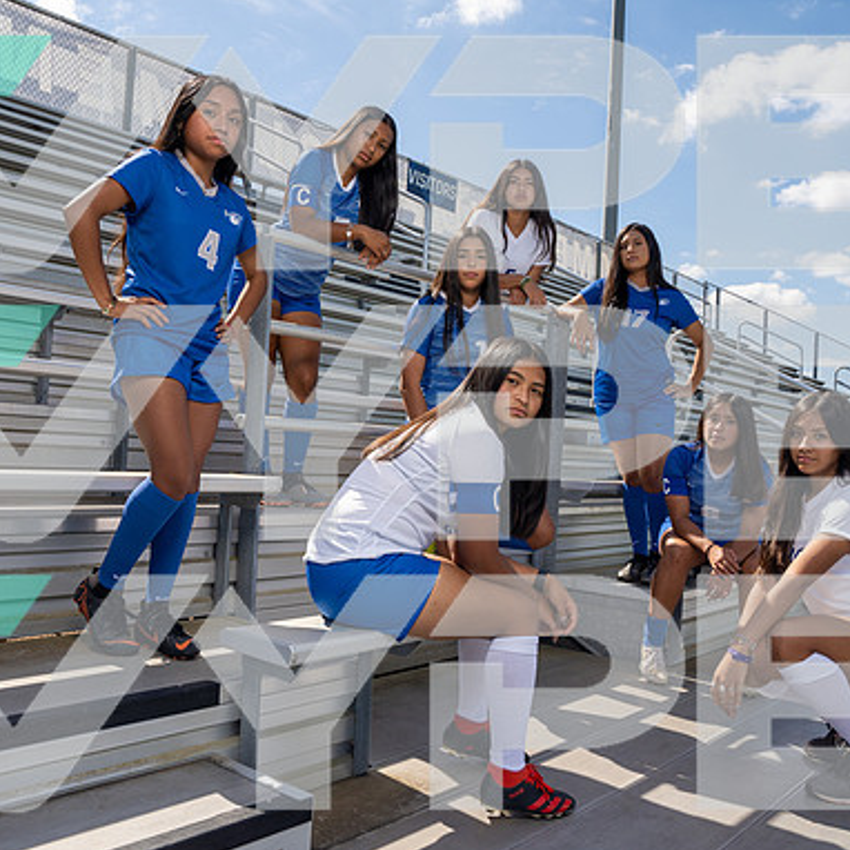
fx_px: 861
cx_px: 394
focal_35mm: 31
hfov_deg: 52.5
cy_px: 424
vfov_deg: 52.5
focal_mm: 24
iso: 160
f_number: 10
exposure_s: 1/200
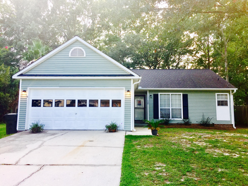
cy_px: 93
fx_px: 208
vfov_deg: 48.2
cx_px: 124
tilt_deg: +6.3
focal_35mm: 29
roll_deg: -0.6
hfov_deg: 61.7
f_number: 2.2
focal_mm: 4.15
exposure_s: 1/120
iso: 40
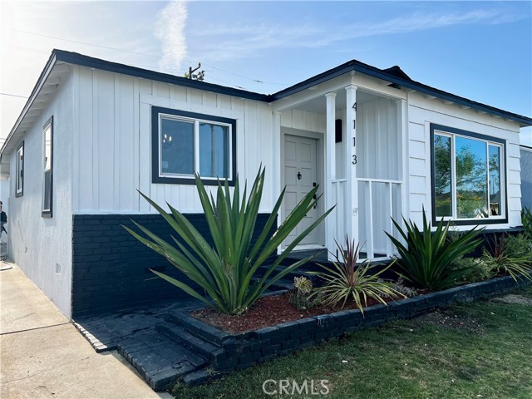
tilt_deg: +1.1
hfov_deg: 67.3
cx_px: 266
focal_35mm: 26
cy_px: 200
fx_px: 400
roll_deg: -0.5
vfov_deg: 53.1
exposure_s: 1/2841
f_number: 1.5
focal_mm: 5.7
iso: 50
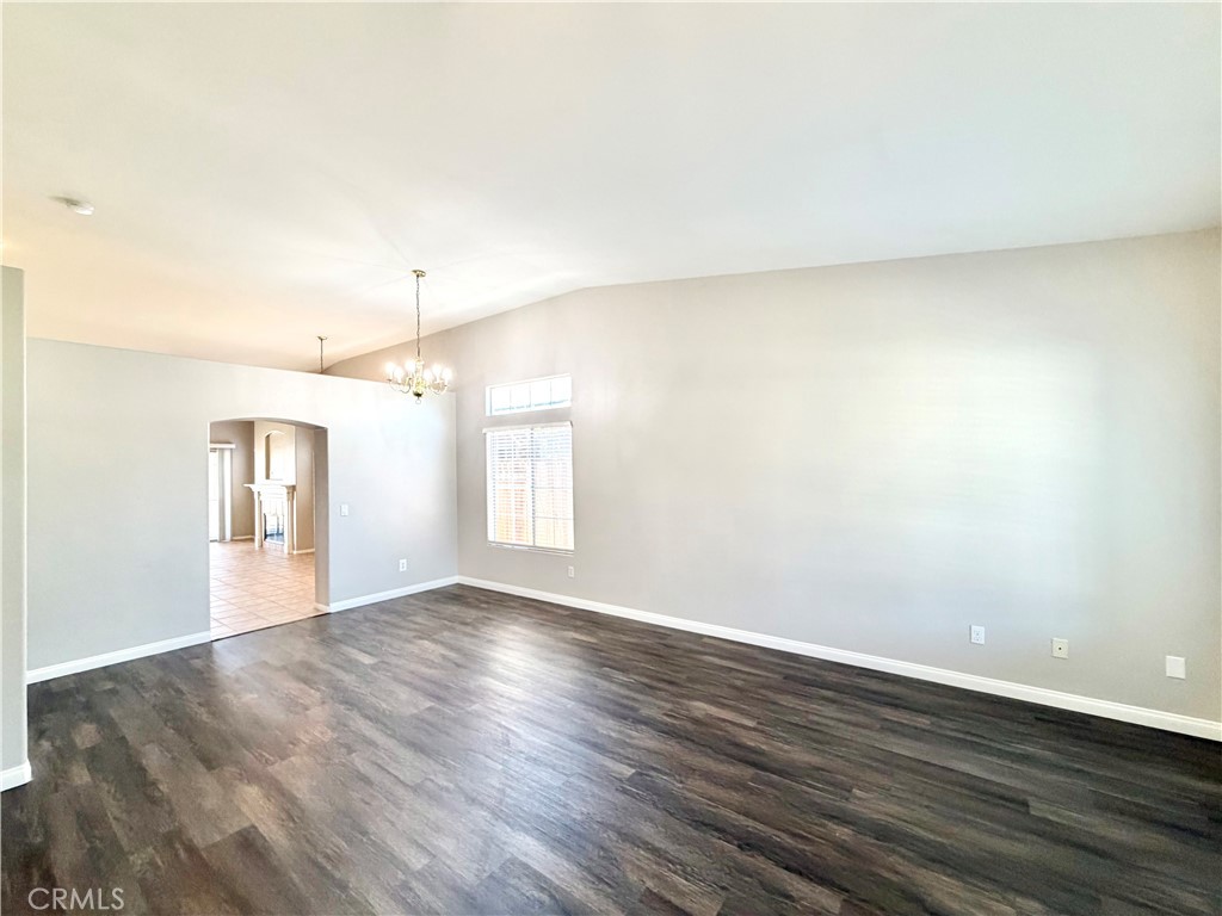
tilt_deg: +0.5
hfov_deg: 102.1
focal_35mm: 14
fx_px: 494
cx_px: 611
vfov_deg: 85.7
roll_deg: +1.1
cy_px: 458
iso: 250
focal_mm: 2.22
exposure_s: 1/120
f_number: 2.2
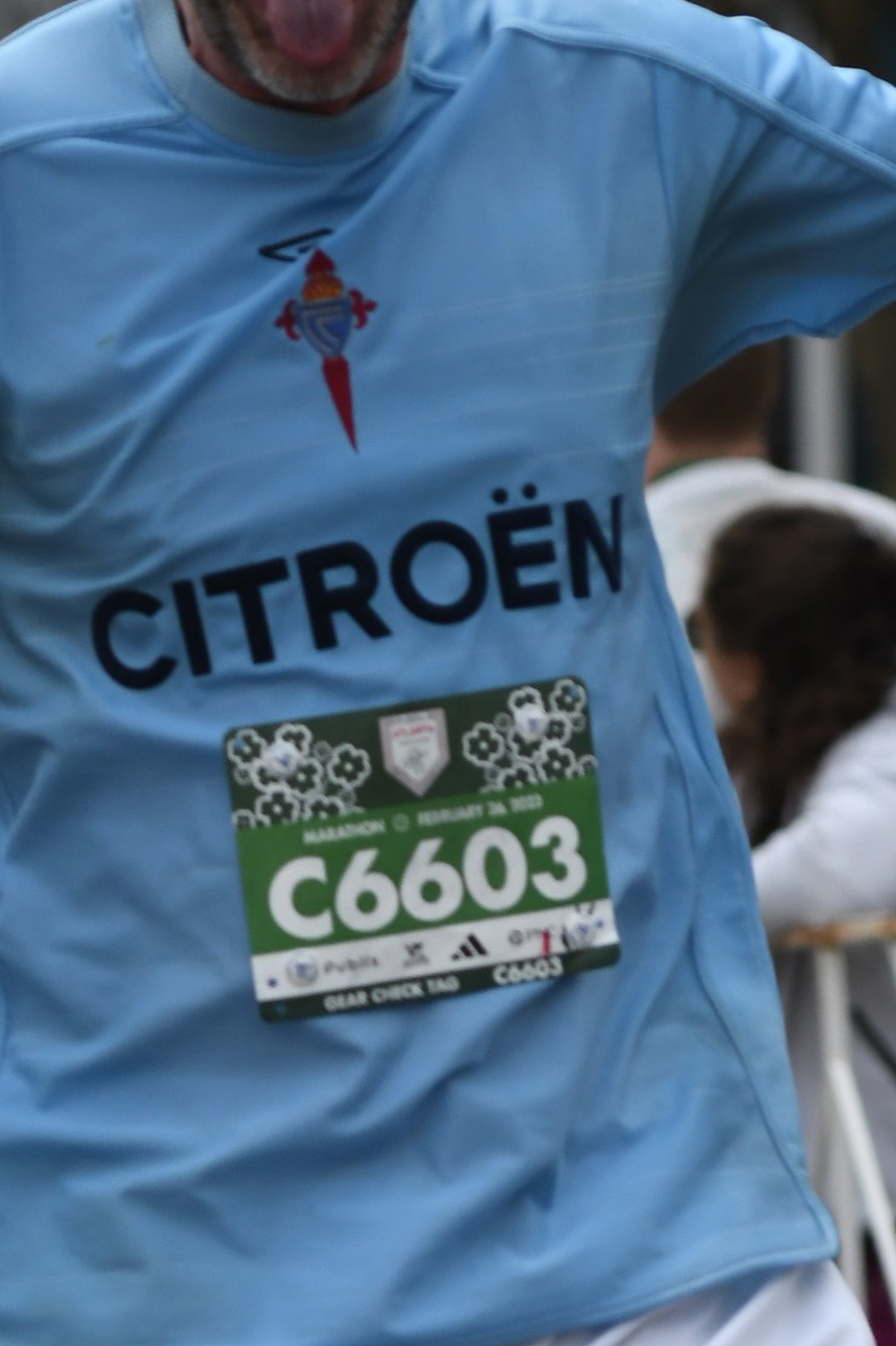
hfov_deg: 2.5
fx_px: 20141
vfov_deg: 3.8
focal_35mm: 539
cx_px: 194
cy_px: 1088
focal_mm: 145
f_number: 6.3
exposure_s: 1/800
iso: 500
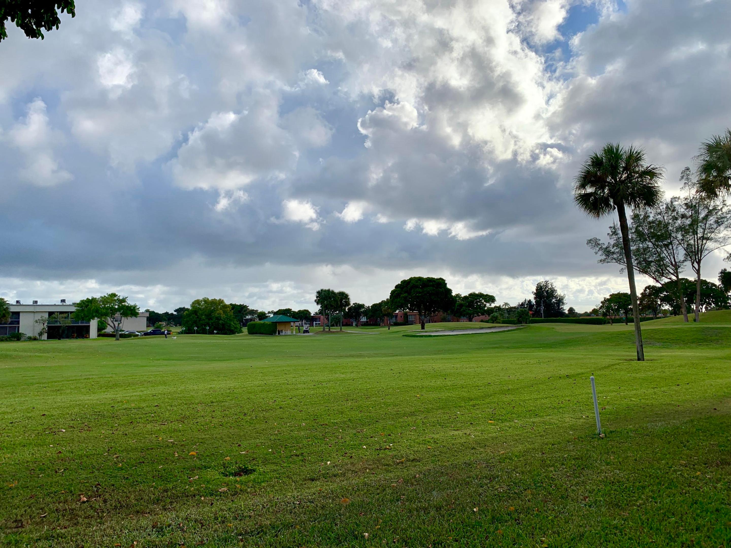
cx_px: 366
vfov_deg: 53.1
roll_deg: -1.3
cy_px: 274
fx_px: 549
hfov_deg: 67.3
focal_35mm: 26
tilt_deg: +5.7
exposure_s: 1/2915
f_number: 1.8
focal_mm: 4.25
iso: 25
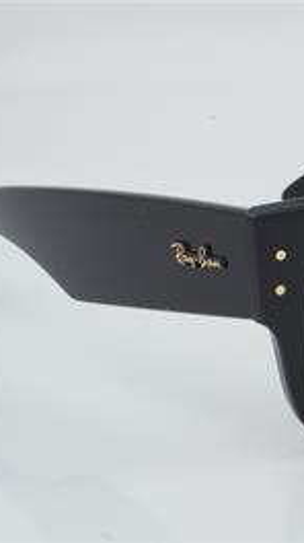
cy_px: 272
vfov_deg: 18.0
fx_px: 1710
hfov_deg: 10.0
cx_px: 364
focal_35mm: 119
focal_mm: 50
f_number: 32
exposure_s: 1/3
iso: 100
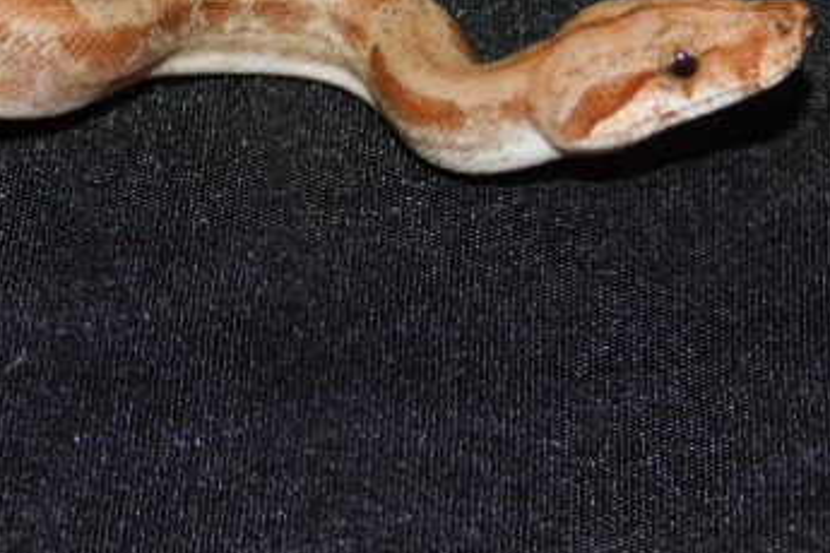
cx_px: 190
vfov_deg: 6.2
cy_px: -5
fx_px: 5118
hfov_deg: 9.3
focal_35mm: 222
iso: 200
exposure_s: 1/60
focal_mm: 20.3
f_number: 4.8
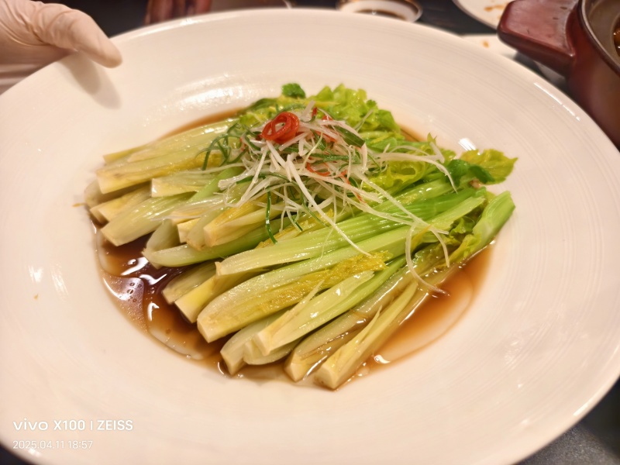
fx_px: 412
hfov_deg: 73.9
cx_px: 310
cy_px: 232
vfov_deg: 58.9
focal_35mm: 23
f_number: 1.57
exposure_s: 1/50
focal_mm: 5.6
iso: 187
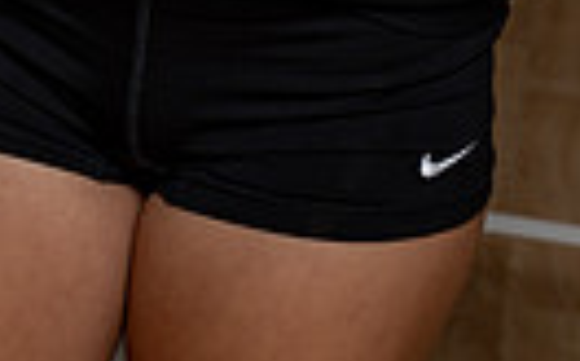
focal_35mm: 223
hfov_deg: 9.4
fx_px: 3519
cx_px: 303
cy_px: -621
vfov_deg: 5.6
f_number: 8
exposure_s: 1/250
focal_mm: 64
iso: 100
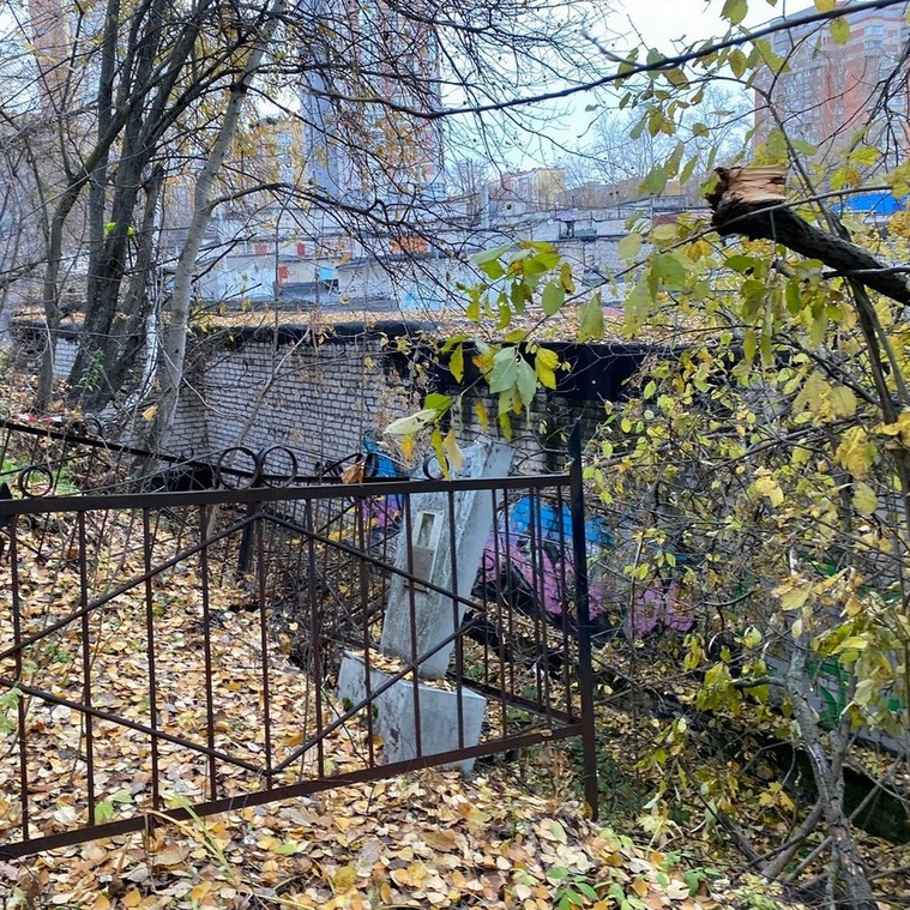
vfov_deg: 52.5
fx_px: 922
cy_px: 454
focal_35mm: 31
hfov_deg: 51.9
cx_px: 337
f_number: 1.8
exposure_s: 1/121
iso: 125
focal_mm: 4.25
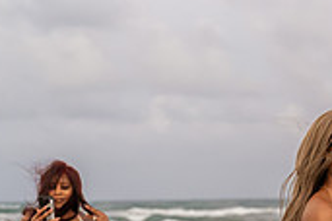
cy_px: 298
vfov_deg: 8.0
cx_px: 425
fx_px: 1568
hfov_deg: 11.8
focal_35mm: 170
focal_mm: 50
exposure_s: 1/200
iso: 2500
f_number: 2.8
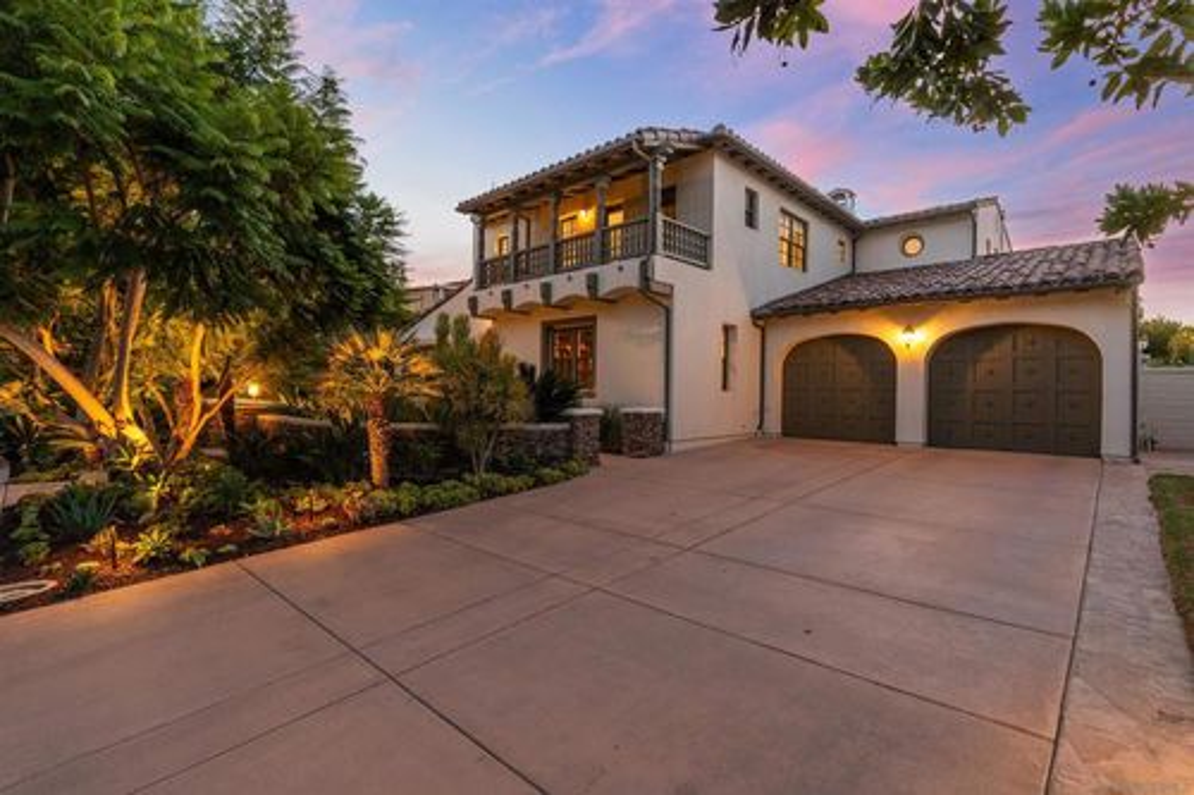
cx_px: 597
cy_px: 398
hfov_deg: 96.8
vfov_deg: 73.7
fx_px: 530
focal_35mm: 16
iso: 800
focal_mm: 16
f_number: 5
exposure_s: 1/13
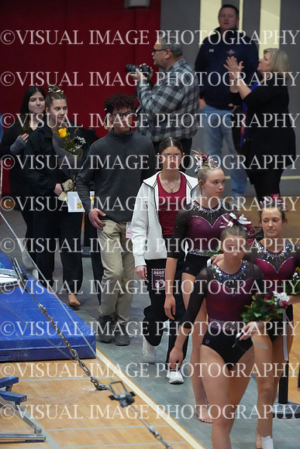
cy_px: 224
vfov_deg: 6.9
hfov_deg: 4.6
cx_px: 150
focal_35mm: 300
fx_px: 3747
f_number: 3.5
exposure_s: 1/1600
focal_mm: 300
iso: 20000
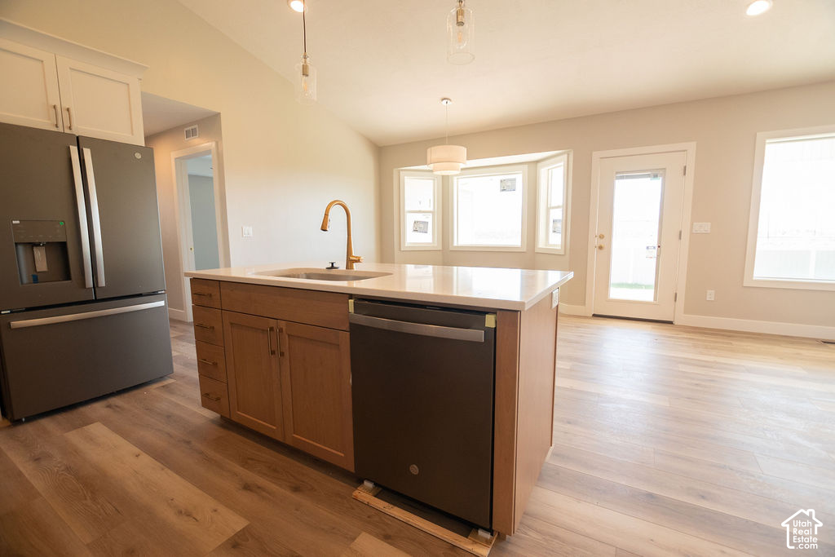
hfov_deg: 100.4
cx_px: 418
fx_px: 348
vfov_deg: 77.3
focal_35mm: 15
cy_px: 278
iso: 500
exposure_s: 1/200
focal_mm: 10
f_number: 4
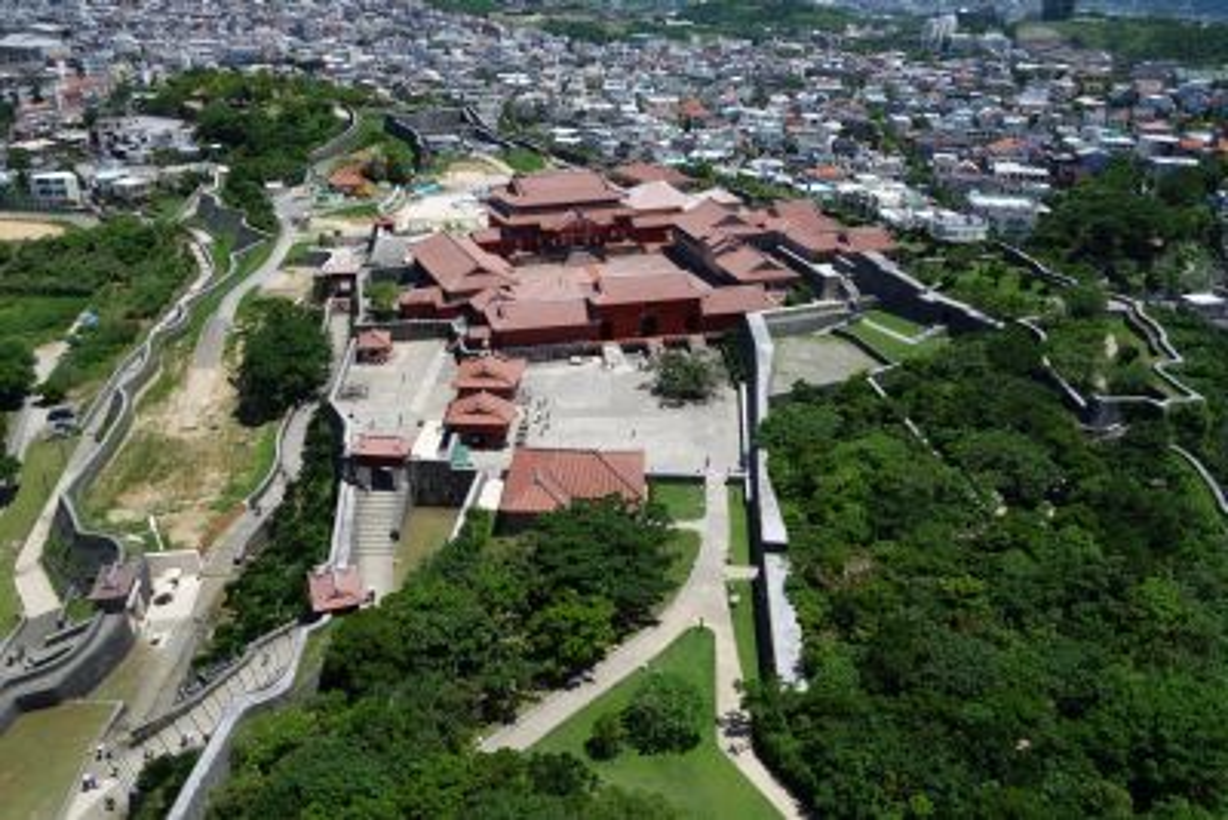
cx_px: 614
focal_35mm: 28
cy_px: 410
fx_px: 955
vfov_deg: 46.4
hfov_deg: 65.5
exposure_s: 1/640
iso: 125
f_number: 5.6
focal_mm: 10.4
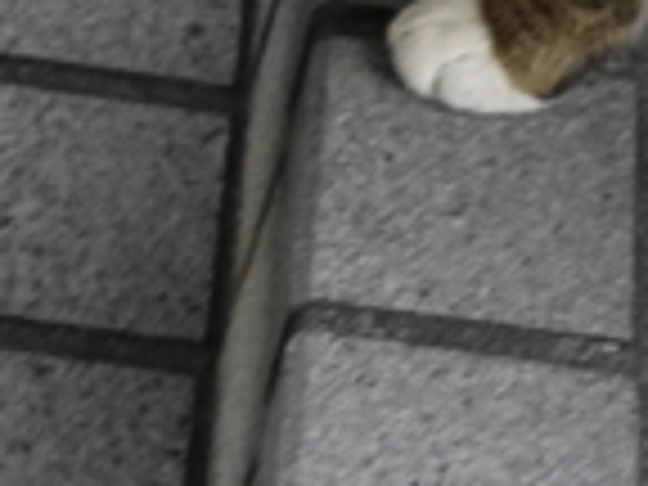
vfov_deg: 7.4
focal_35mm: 192
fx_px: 3594
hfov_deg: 10.3
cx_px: 558
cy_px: -518
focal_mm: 8.8
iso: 400
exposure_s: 1/250
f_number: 4
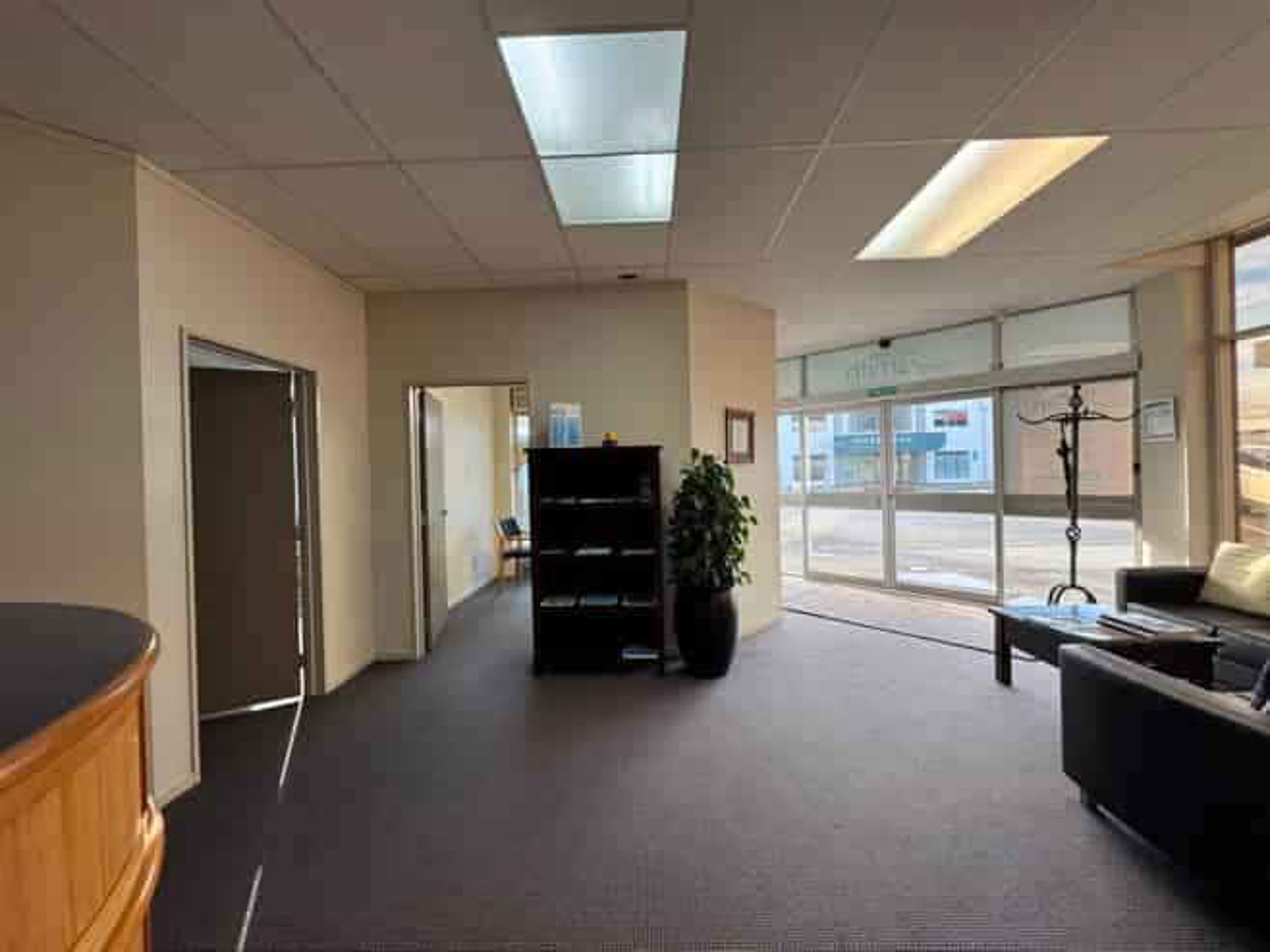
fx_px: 513
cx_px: 635
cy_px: 476
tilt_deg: +0.6
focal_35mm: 14
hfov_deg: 102.1
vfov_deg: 85.6
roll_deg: +1.6
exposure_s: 1/100
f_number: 2.2
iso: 200
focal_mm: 2.22
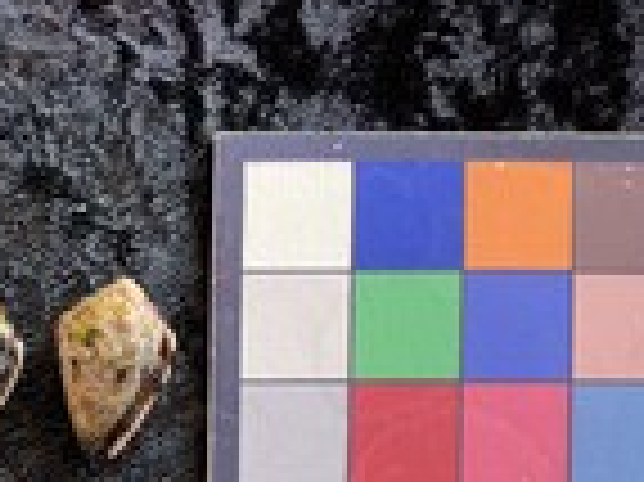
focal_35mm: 71
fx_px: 1320
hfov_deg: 25.4
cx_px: -63
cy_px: 574
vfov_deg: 19.5
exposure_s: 1/60
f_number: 1.8
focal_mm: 3
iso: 32
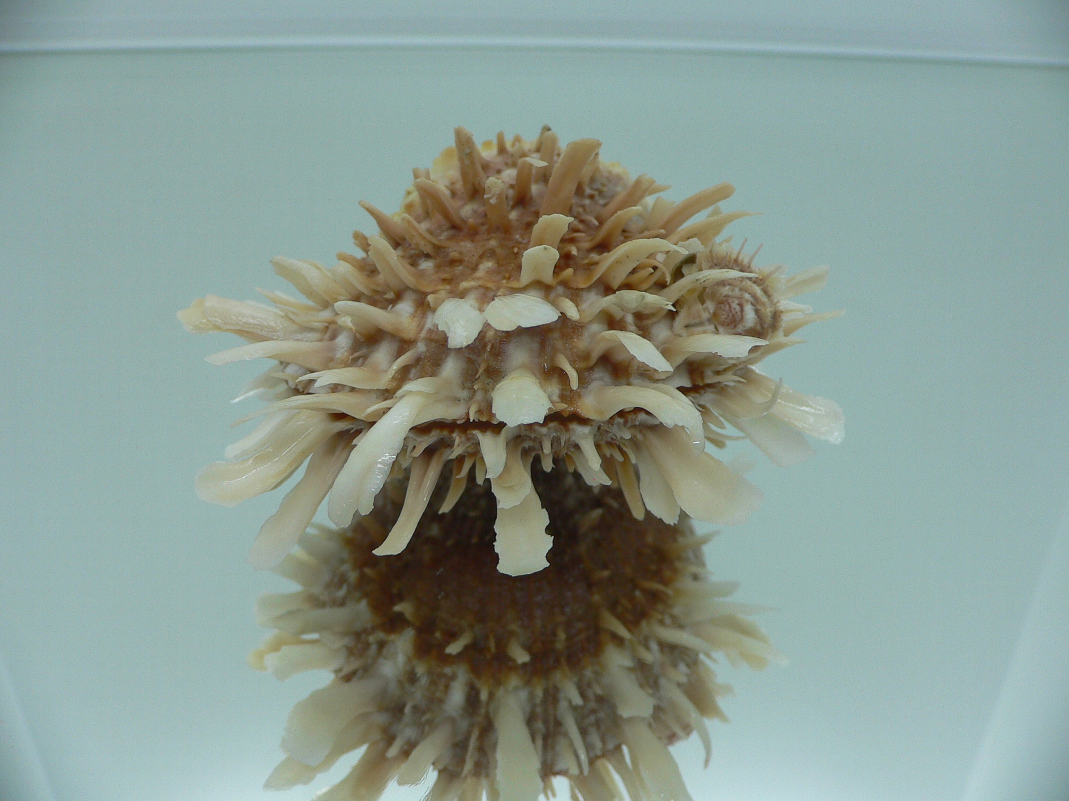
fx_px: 1081
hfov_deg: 52.6
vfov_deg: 40.7
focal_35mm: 35
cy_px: 400
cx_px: 534
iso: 80
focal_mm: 4.6
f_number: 2.8
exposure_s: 1/60
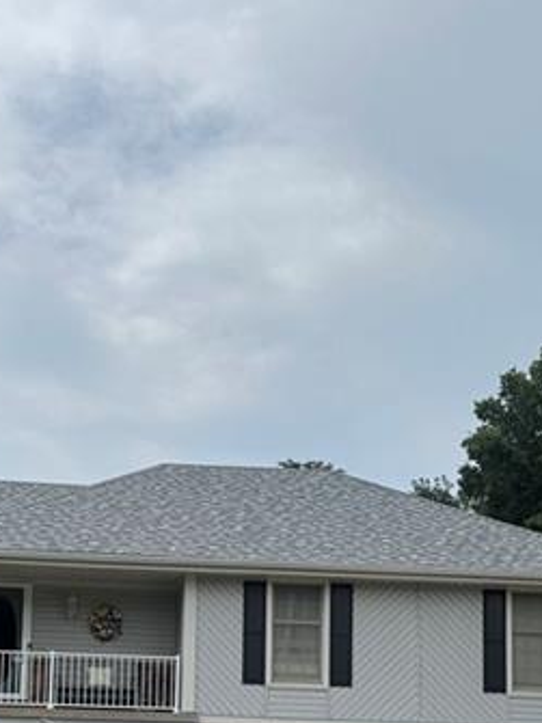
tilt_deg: +7.8
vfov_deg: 33.2
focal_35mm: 55
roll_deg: -2.2
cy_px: 647
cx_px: 140
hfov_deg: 26.2
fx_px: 1149
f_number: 1.78
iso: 80
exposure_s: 1/7937
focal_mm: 6.76
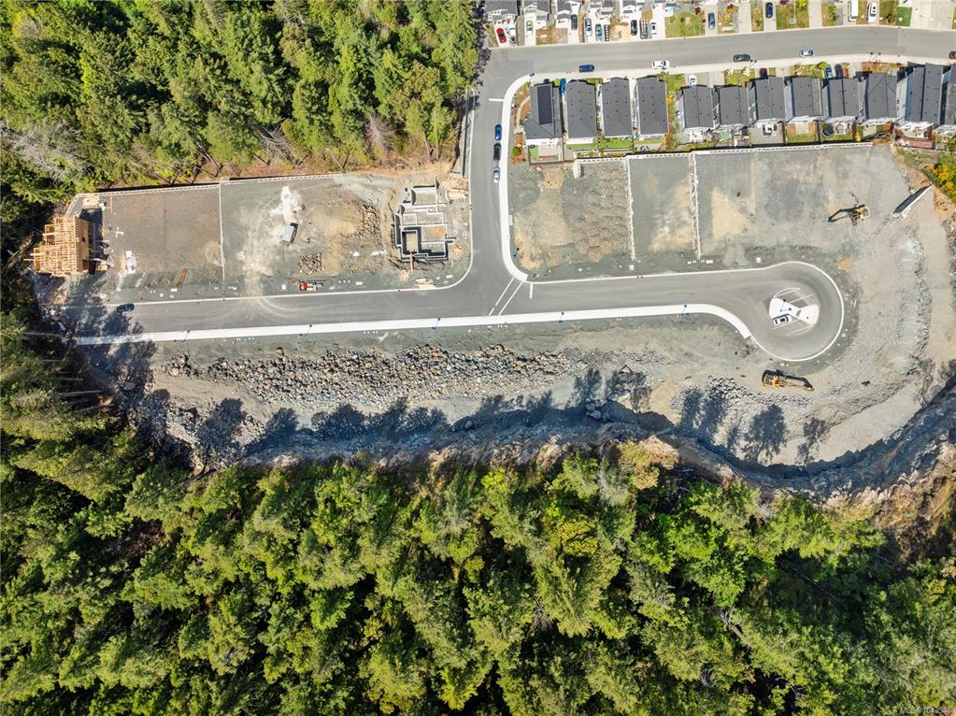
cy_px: 358
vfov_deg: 56.8
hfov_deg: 71.6
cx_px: 478
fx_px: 662
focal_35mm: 24
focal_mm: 12.29
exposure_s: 1/30
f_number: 3.2
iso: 100
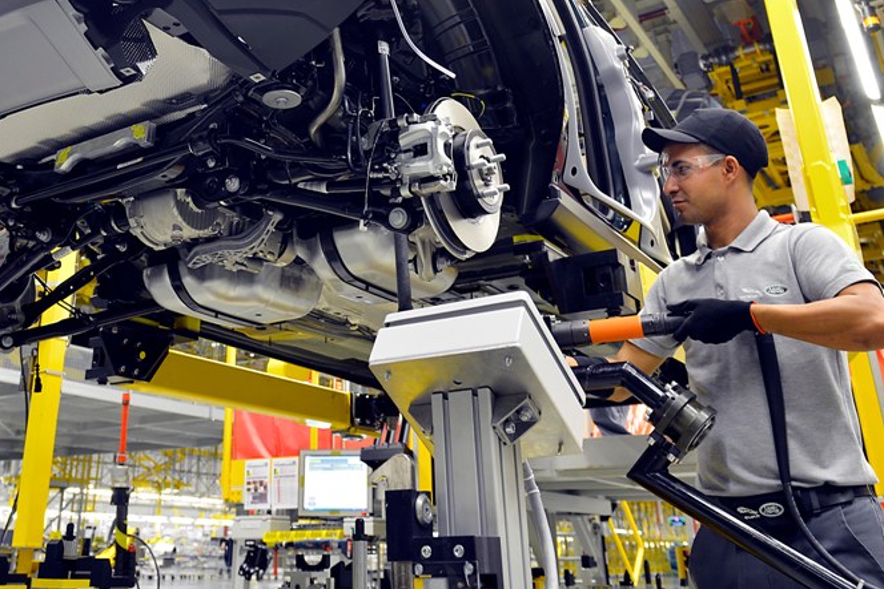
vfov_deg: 35.1
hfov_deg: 51.3
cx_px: 326
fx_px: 909
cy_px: 136
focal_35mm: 37
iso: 640
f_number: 5
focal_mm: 24
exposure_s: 1/20
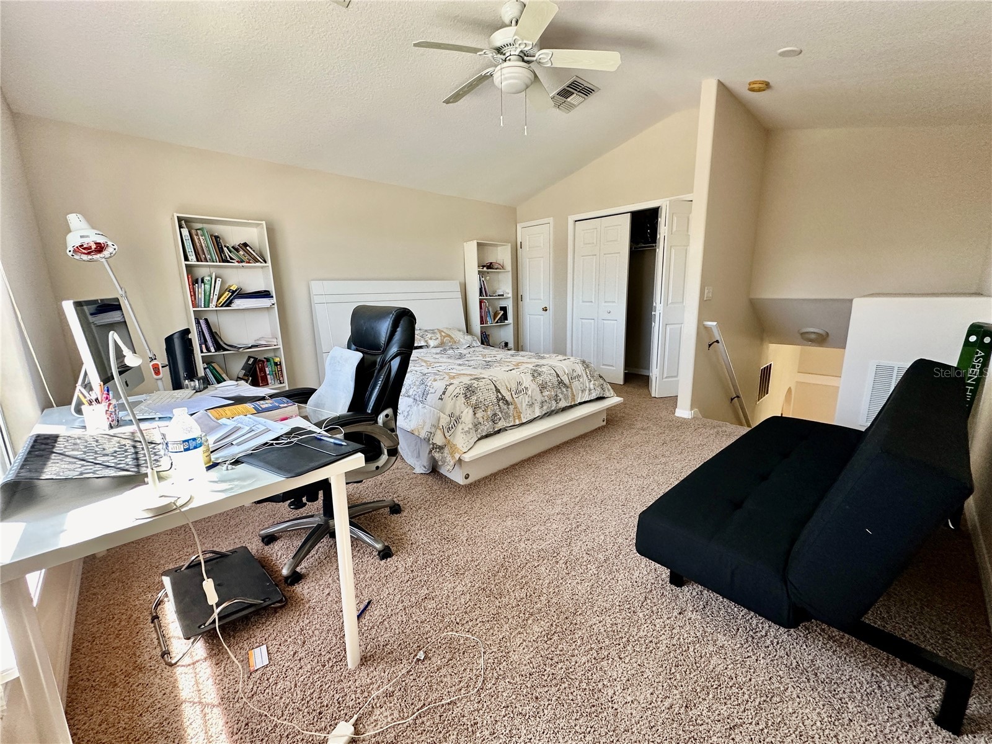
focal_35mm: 14
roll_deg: +0.8
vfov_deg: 85.7
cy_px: 372
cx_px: 496
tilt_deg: -11.3
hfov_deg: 102.1
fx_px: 401
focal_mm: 2.22
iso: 200
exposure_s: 1/99
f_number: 2.2
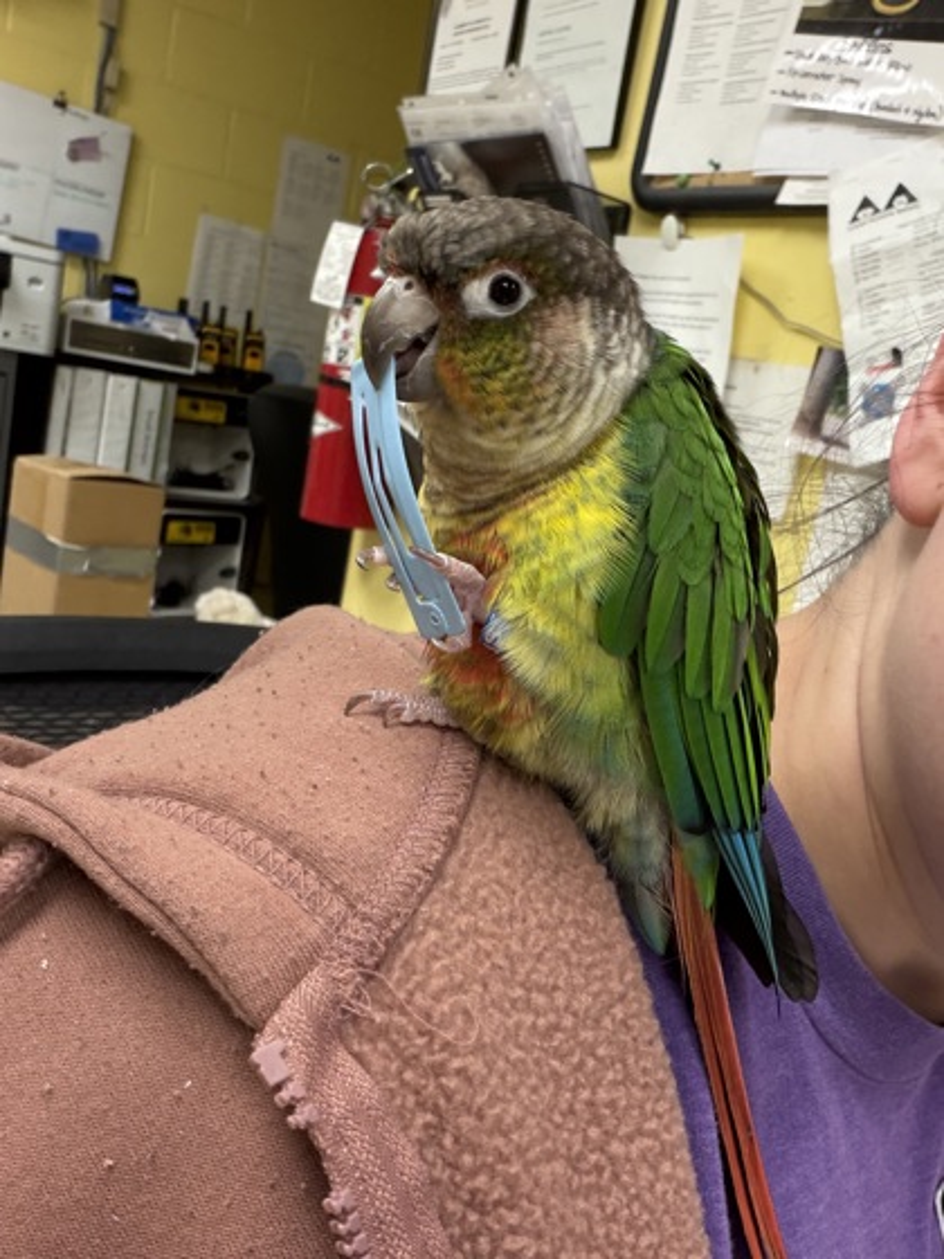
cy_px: 630
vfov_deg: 60.0
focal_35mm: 30
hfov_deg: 46.8
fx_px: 1091
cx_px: 472
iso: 80
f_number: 1.9
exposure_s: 1/41
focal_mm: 2.71
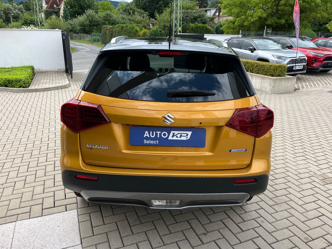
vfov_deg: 53.1
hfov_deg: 67.3
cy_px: 124
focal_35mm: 26
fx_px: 249
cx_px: 166
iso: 50
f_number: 1.6
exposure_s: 1/1325
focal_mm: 5.1
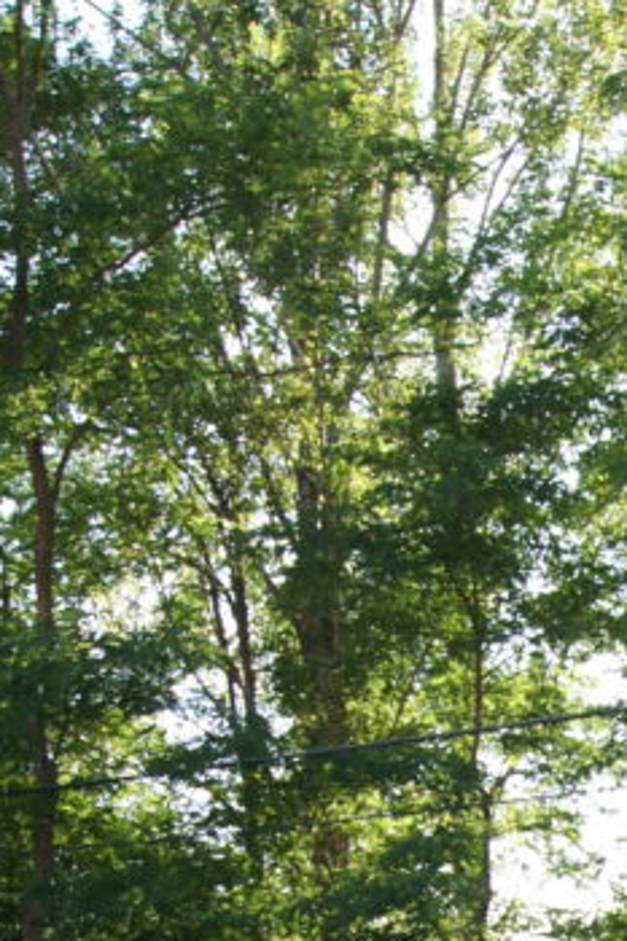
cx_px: 817
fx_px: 2066
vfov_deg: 23.2
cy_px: 1180
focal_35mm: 79
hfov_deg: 16.3
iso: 100
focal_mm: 18
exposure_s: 1/60
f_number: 7.1
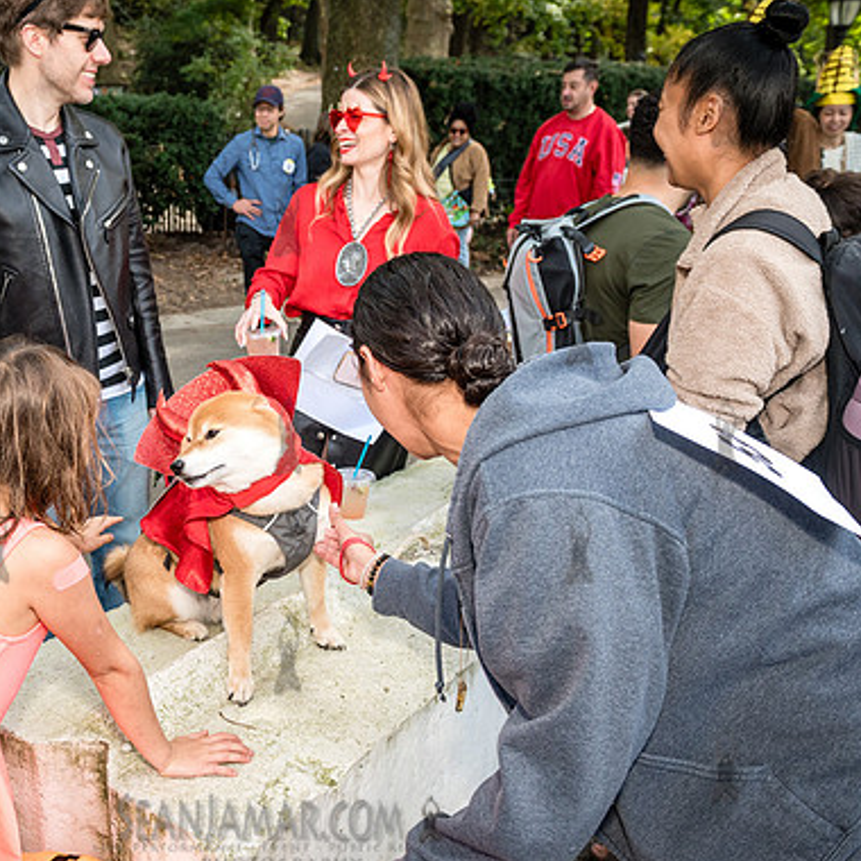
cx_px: 225
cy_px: 479
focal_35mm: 36
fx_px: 1013
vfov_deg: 46.0
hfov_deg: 44.6
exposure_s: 1/640
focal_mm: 24
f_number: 5
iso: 1000
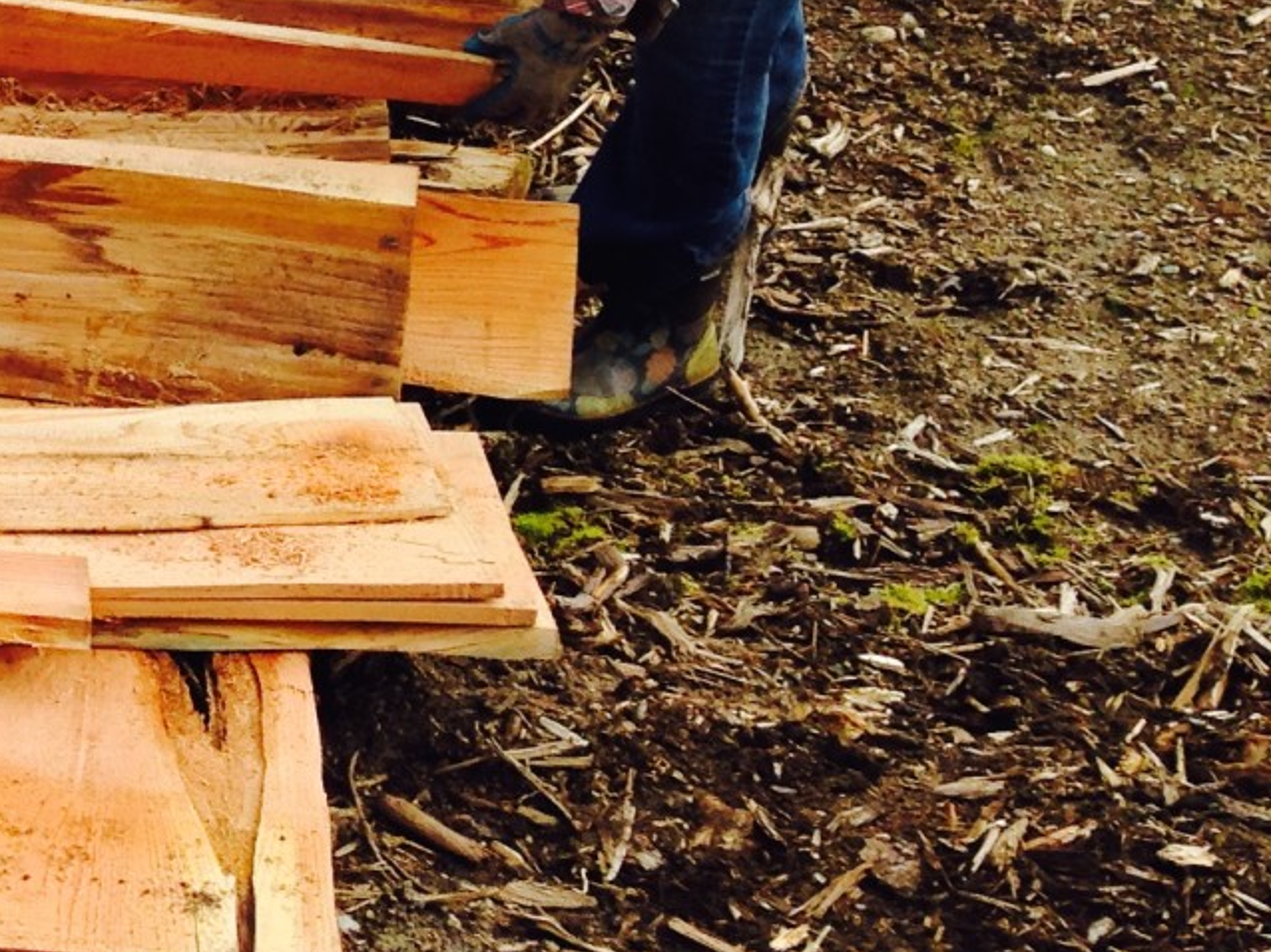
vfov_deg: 13.8
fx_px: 3891
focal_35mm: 106
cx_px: -649
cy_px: 106
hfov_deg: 16.8
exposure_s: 1/763
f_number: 2.4
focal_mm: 4.12
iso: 50
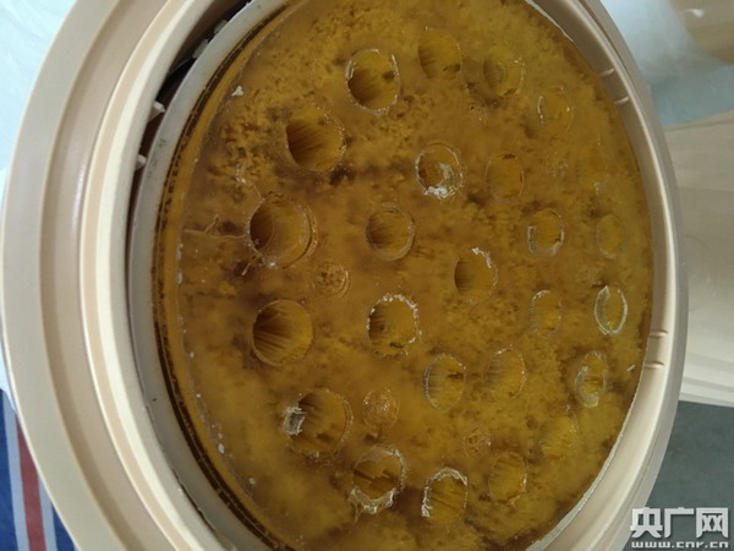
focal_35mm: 29
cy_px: 276
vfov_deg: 48.2
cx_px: 367
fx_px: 615
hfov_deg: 61.7
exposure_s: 1/33
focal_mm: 4.15
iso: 200
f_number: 2.2
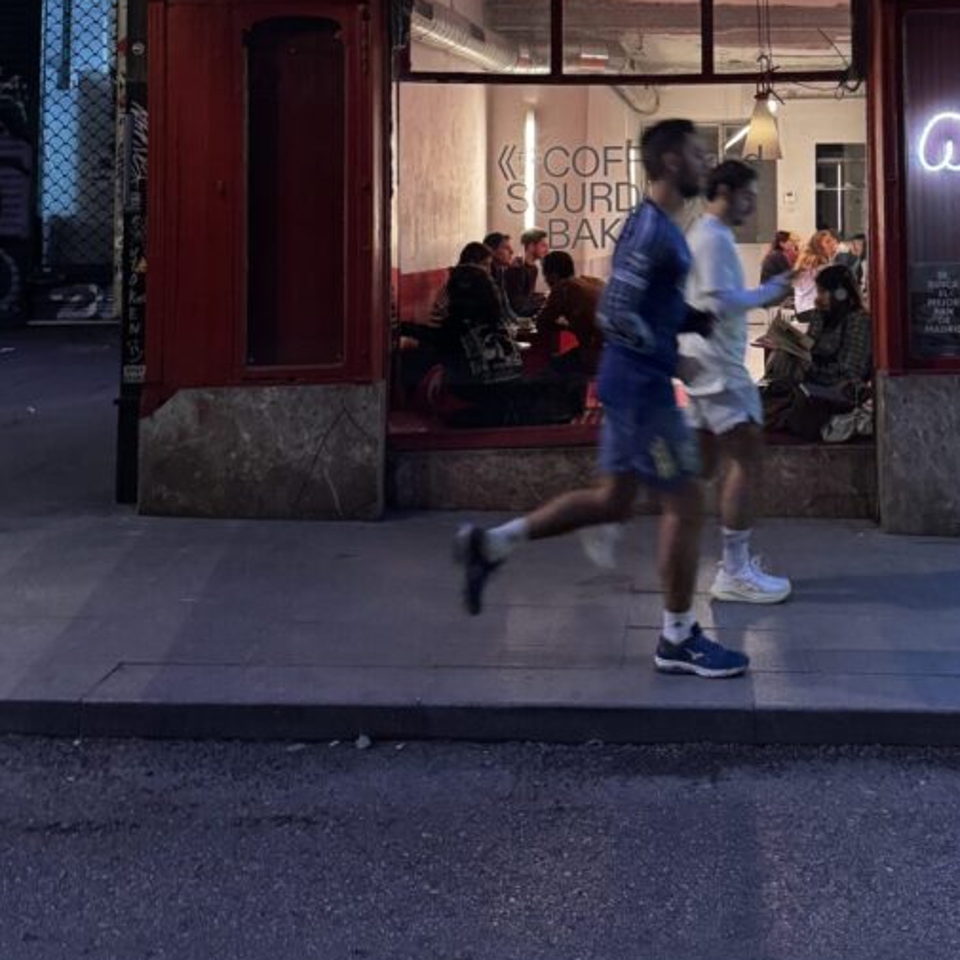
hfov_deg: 38.4
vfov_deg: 37.2
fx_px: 1349
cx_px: 696
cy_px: 135
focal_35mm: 43
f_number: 1.78
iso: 640
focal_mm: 6.76
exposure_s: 1/33
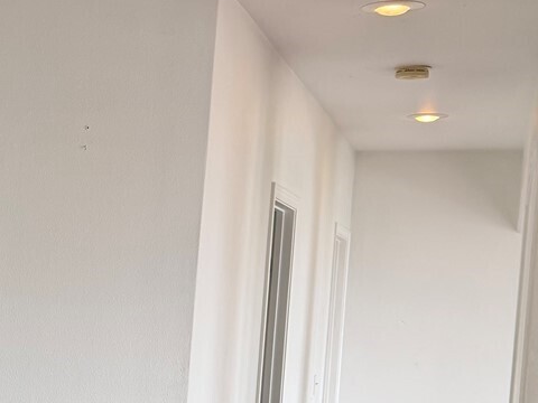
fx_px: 1243
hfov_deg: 20.8
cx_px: -269
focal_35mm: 80
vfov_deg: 18.1
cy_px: 367
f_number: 1.78
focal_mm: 6.76
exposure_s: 1/120
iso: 100
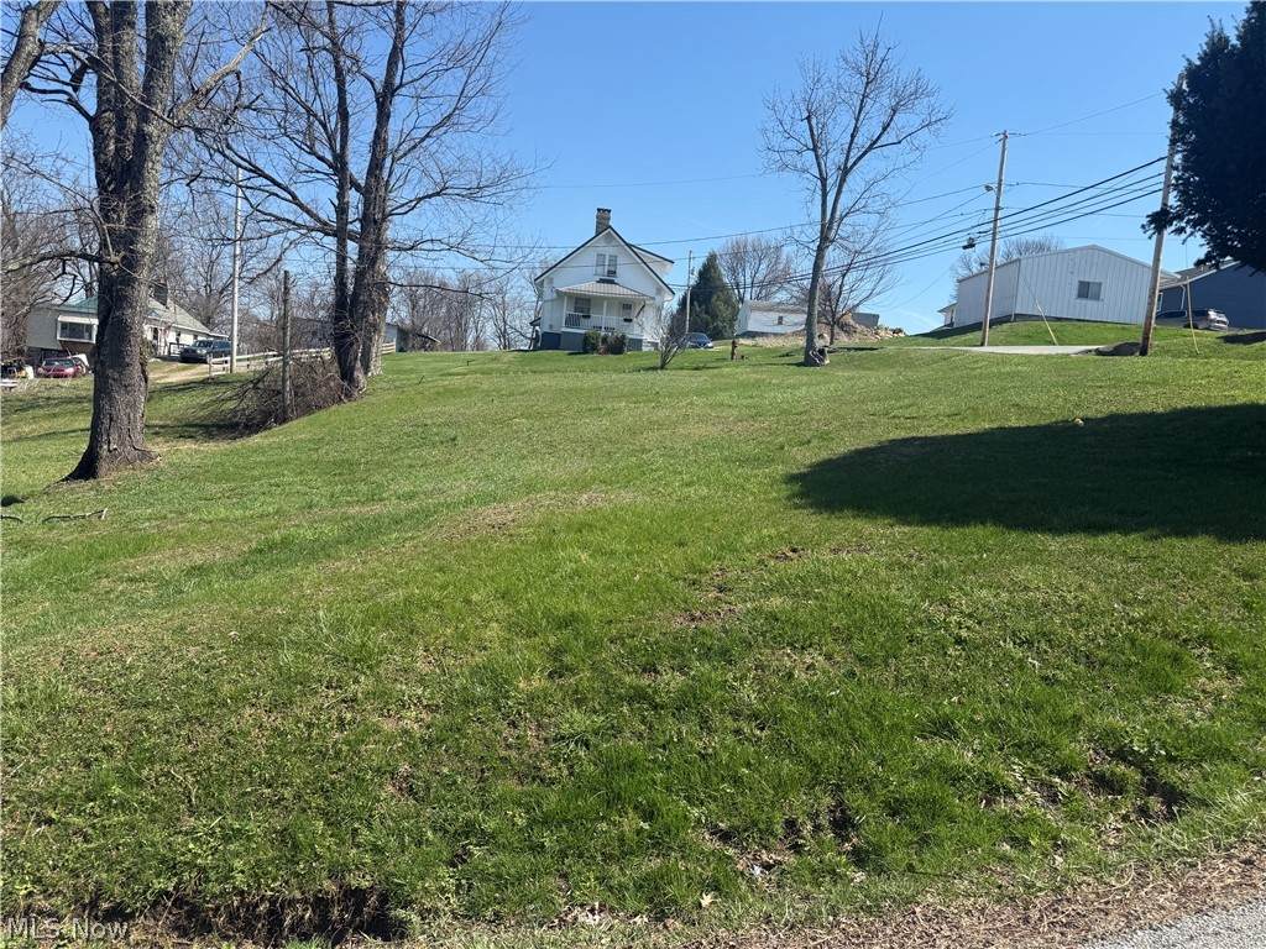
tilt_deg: -4.4
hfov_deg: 71.6
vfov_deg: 56.8
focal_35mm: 24
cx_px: 633
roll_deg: -5.2
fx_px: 878
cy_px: 474
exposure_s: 1/3279
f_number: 1.78
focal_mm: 6.76
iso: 80
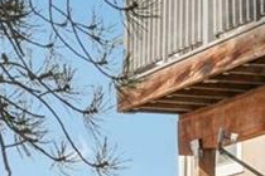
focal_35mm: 228
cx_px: 578
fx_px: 1678
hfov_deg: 8.4
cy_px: 40
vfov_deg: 6.0
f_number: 8
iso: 100
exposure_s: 1/250
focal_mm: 20
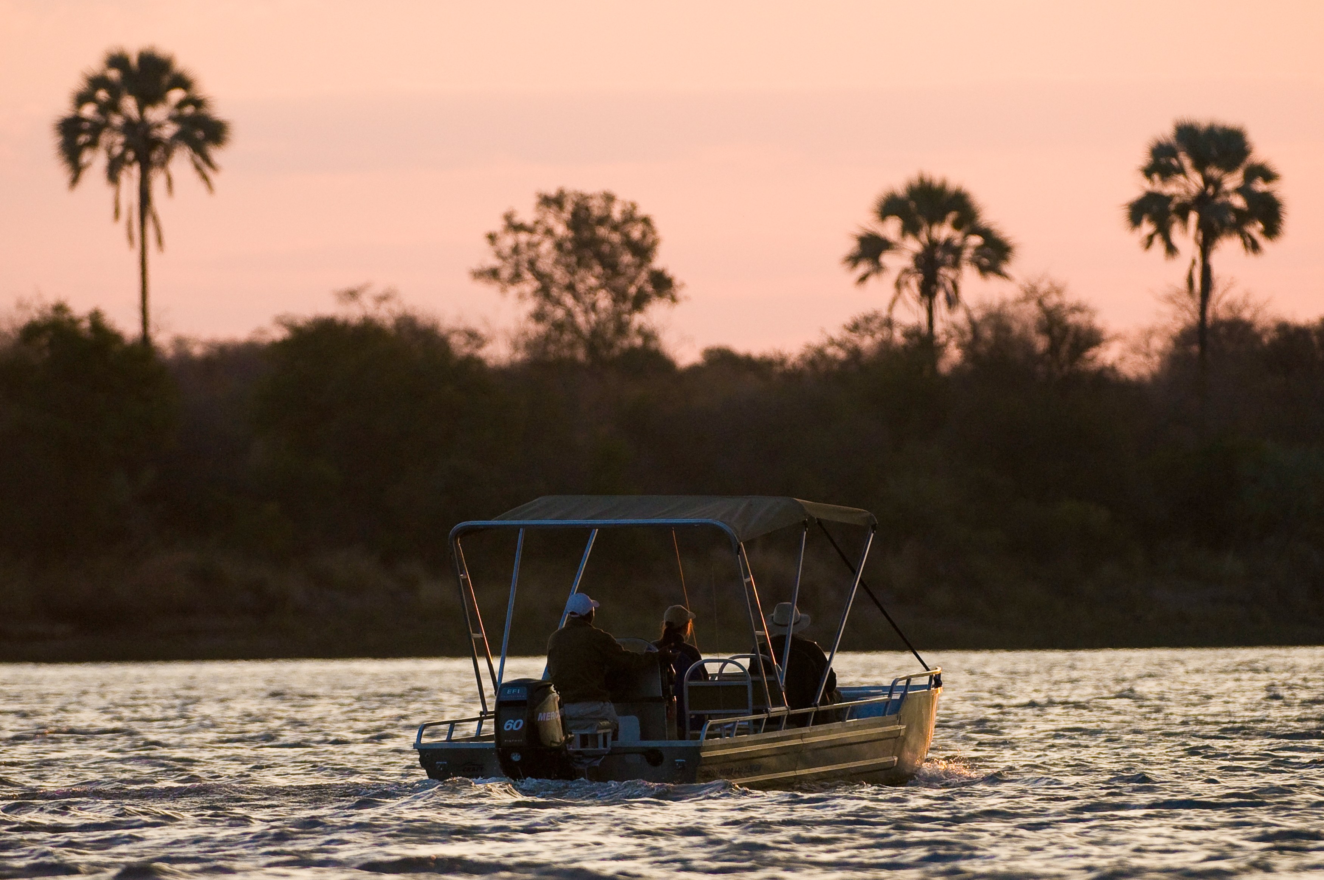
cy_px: 440
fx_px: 15986
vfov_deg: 3.2
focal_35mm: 435
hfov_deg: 4.7
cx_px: 662
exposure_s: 1/1000
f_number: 4
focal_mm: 290
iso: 800
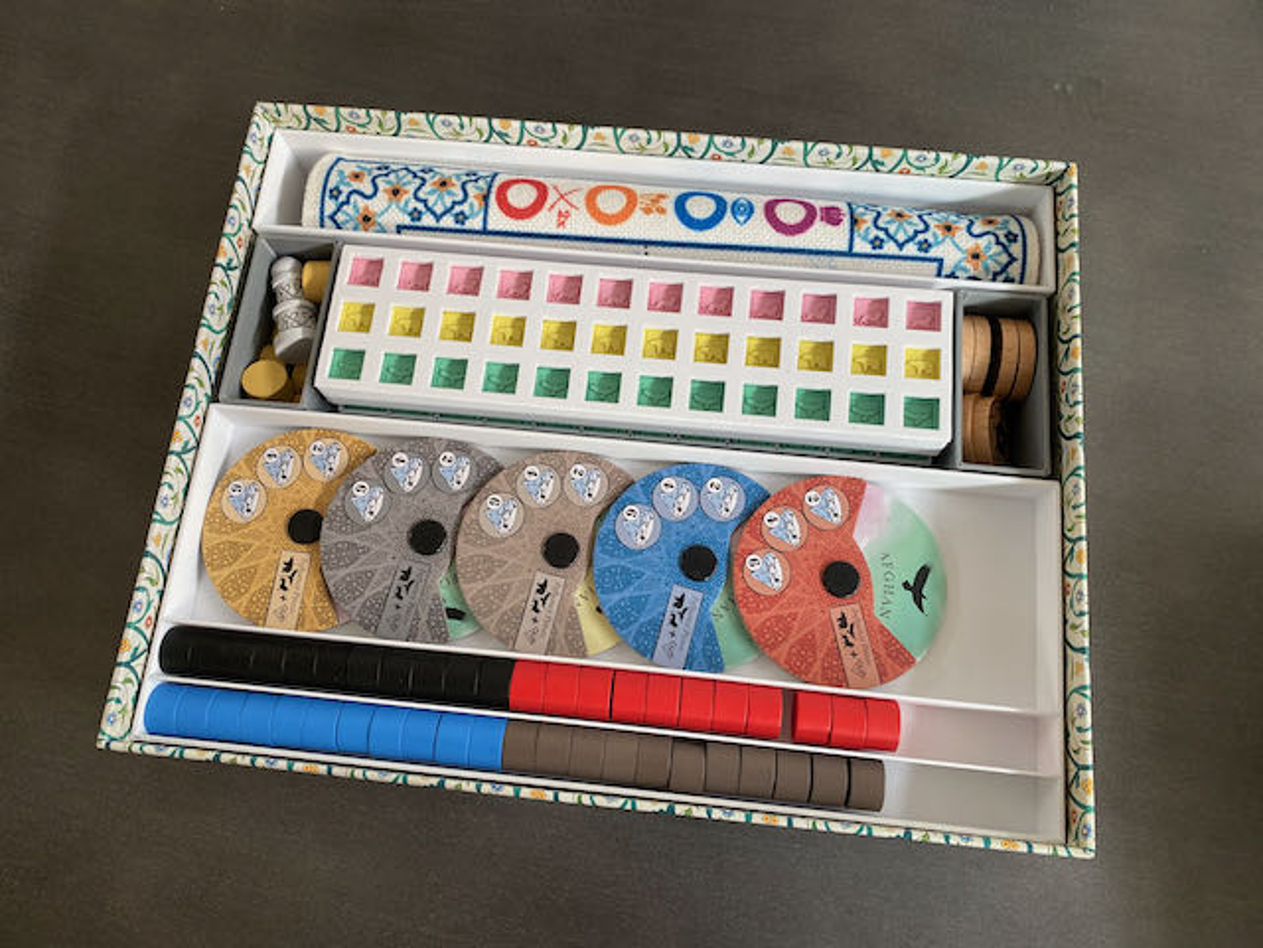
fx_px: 949
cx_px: 632
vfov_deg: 53.1
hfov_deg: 67.3
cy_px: 474
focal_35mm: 26
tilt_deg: -73.9
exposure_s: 1/85
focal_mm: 4.25
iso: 125
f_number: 1.8
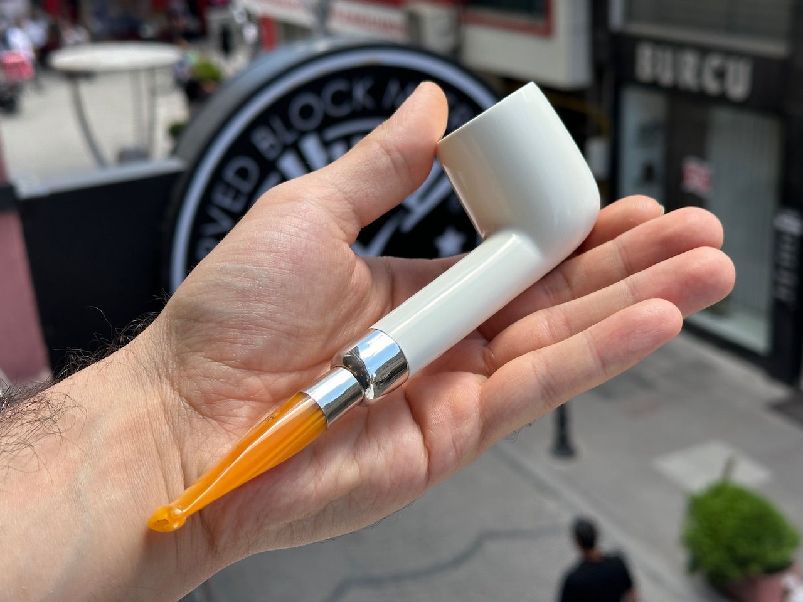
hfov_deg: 39.7
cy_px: 301
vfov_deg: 30.3
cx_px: 402
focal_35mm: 48
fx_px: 1113
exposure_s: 1/1019
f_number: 1.78
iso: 64
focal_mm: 6.86
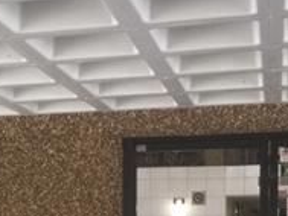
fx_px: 816
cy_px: 298
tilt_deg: -3.1
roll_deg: -0.4
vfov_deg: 14.3
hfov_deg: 19.8
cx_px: 50
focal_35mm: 98
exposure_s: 1/30
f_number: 2.2
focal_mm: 4.15
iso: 40
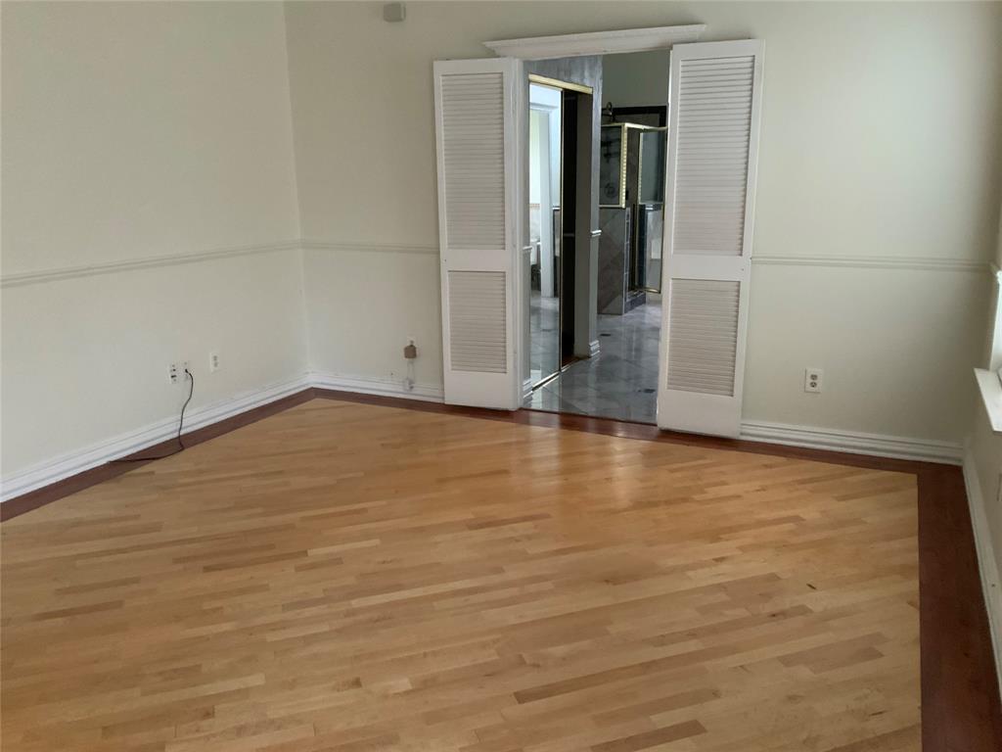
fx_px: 839
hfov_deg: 61.7
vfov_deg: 48.2
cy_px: 376
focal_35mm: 29
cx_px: 501
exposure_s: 1/40
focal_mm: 3
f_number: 1.8
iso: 250
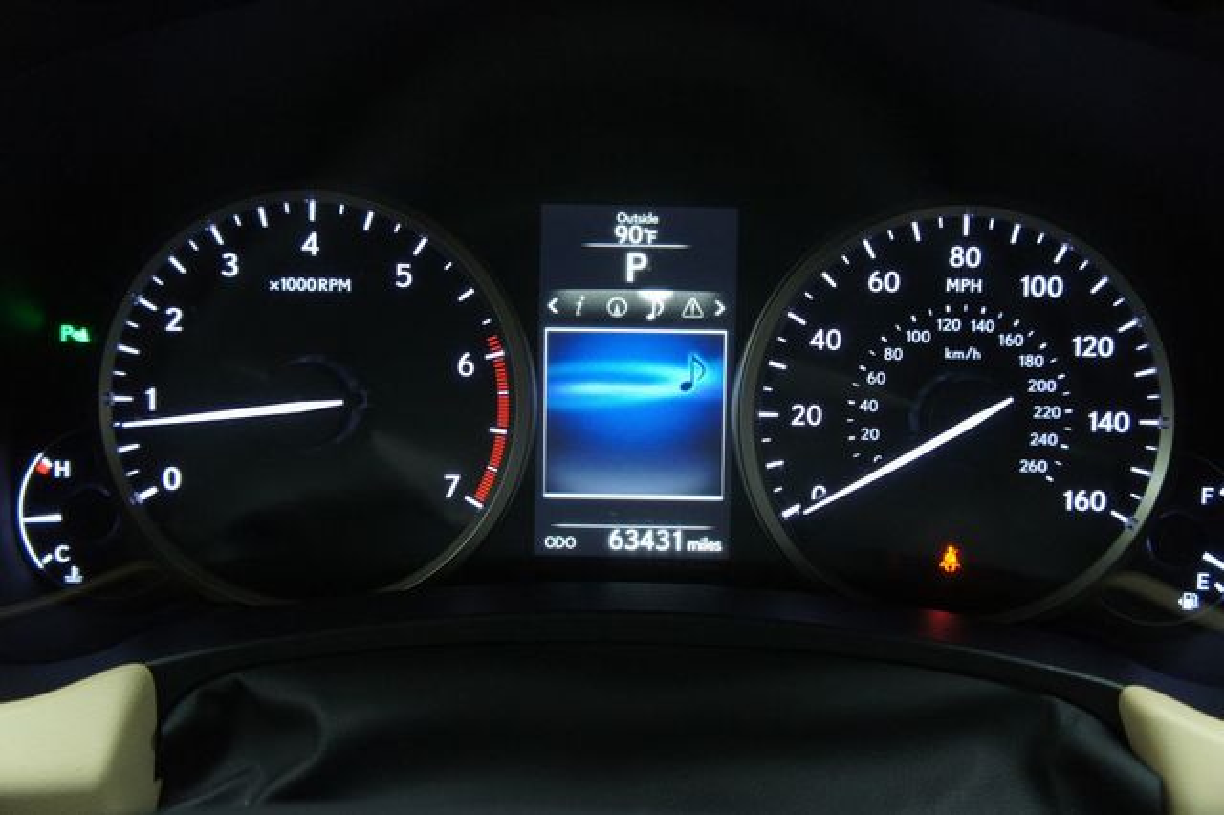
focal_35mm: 33
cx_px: 612
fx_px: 1121
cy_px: 408
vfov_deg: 39.9
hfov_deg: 57.2
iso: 1000
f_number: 4
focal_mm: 22
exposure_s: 1/40
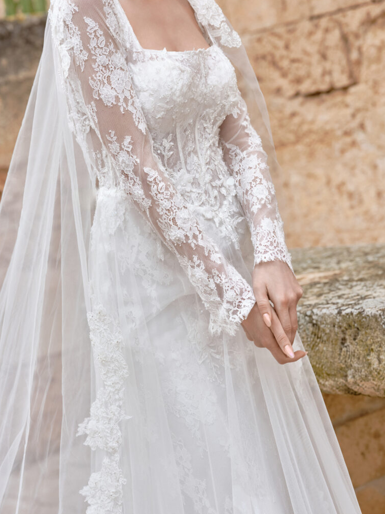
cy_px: 257
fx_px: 1305
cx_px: 192
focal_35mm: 88
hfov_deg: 16.8
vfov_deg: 22.3
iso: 500
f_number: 5.6
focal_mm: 110
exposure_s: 1/125
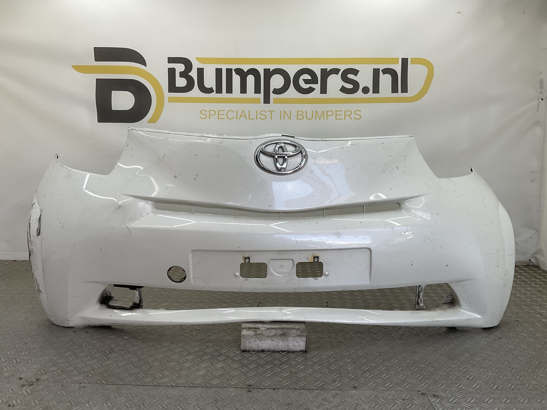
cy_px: 205
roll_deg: -2.2
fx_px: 458
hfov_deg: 61.7
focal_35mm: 29
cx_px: 274
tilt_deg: -9.4
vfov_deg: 48.2
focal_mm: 3
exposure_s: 1/238
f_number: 1.8
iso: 16
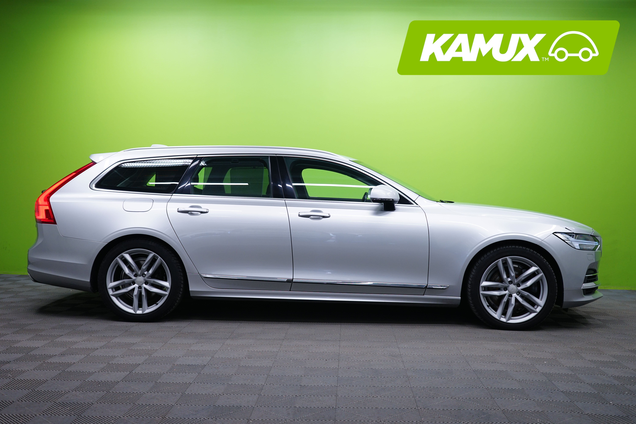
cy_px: 212
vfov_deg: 34.2
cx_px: 318
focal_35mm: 39
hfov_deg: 49.6
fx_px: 689
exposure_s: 1/25
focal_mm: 39
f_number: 4
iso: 400
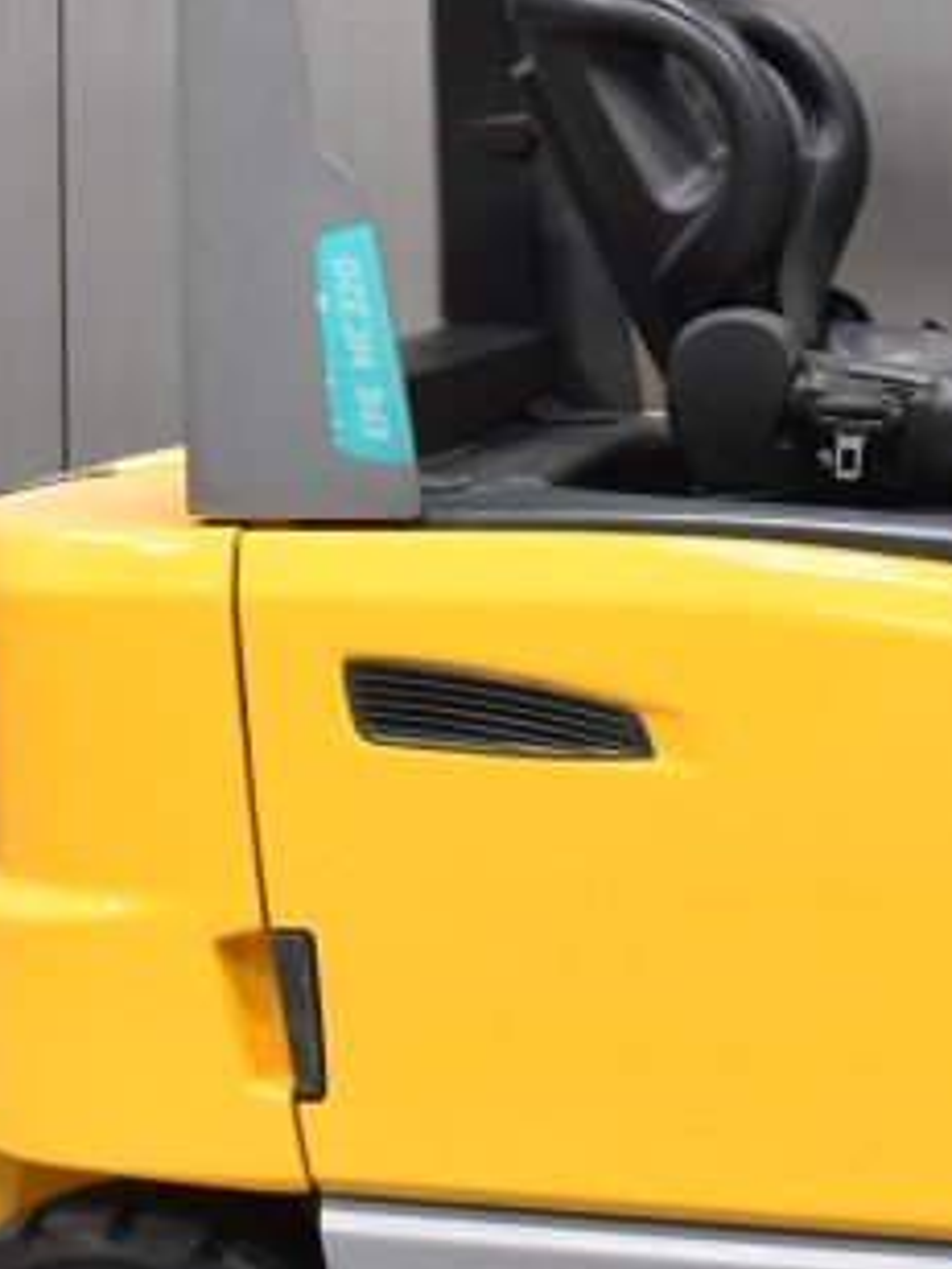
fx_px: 4322
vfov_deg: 16.6
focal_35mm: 118
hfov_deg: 12.1
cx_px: 1376
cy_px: 251
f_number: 5
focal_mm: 21
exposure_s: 1/40
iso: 1600
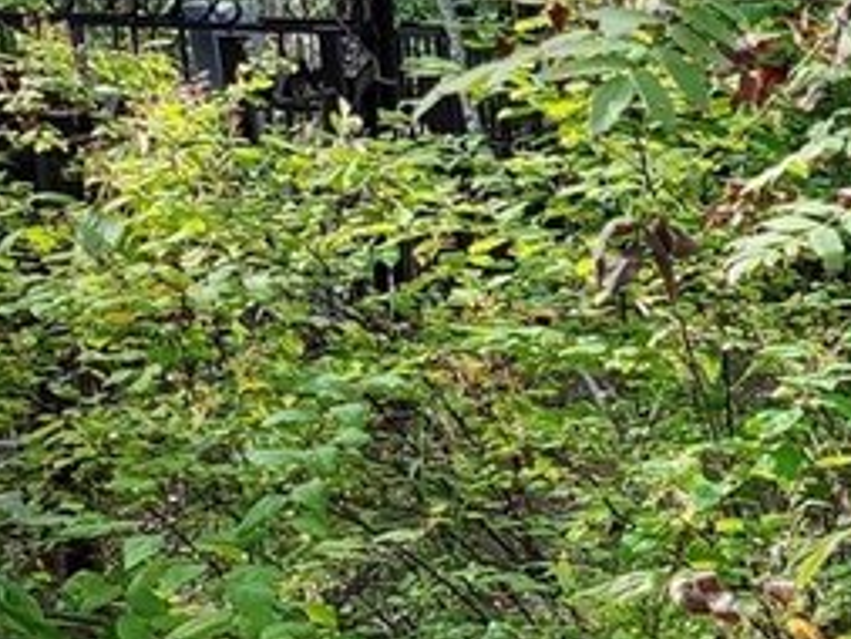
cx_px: 1601
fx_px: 2484
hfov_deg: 16.0
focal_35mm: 101
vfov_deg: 14.4
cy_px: 679
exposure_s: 1/100
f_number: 1.9
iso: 71
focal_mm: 6.04
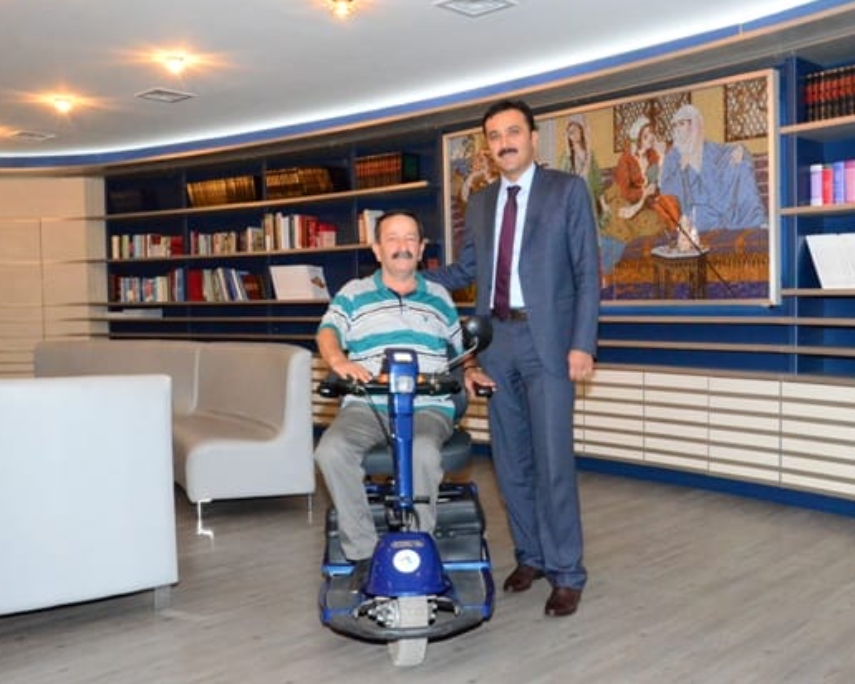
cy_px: 335
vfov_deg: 40.6
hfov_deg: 49.5
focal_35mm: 37
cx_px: 479
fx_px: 926
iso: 6400
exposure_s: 1/60
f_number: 11
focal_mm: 21
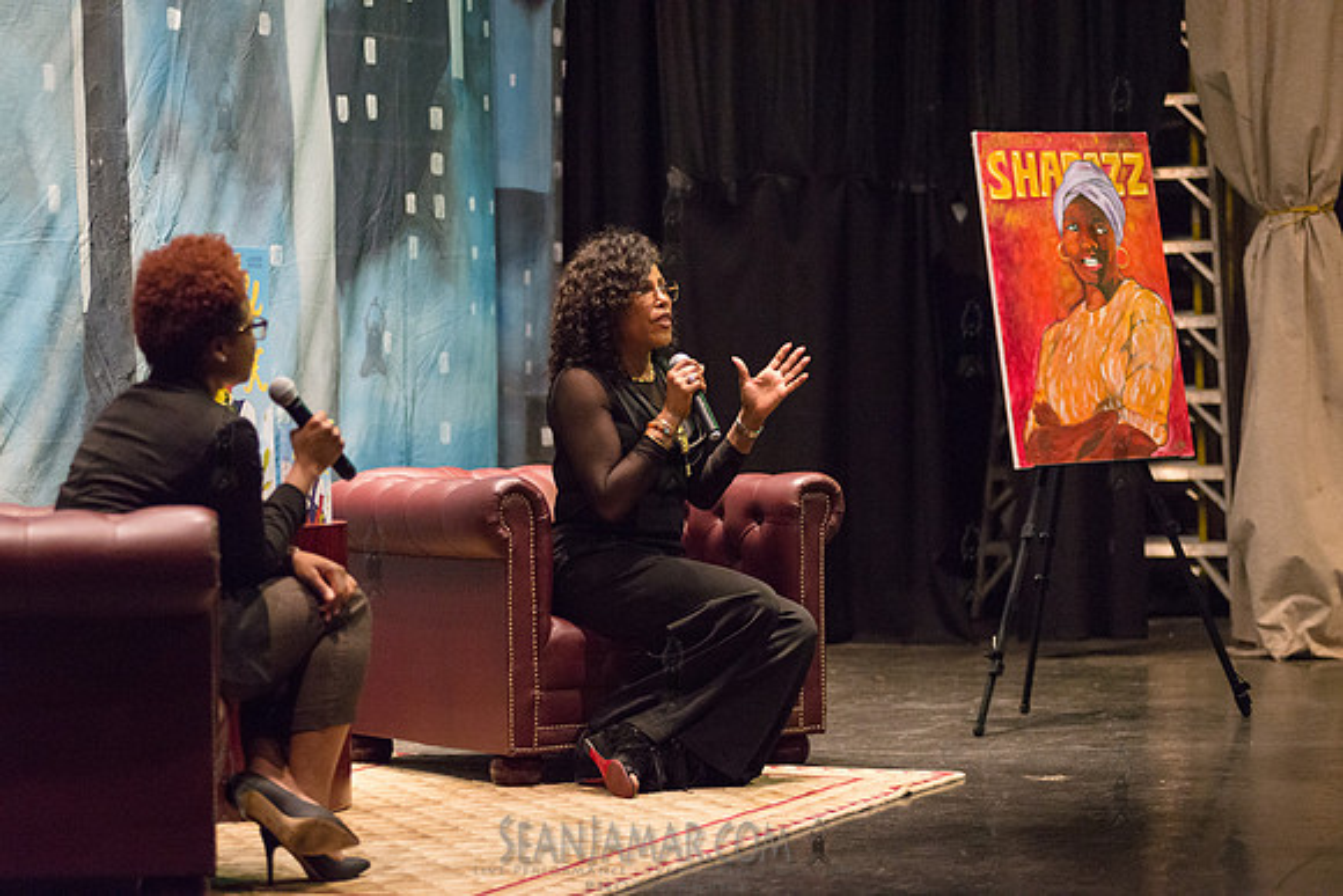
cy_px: 448
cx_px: 672
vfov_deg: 14.9
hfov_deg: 22.1
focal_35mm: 92
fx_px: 3433
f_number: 2.8
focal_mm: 92
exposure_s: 1/250
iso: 4000
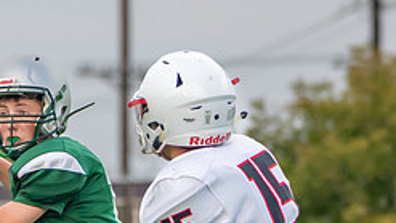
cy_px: 248
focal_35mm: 1036
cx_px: -57
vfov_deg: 1.2
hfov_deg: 2.1
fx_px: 10880
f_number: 5.6
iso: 1000
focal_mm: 212
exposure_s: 1/1600
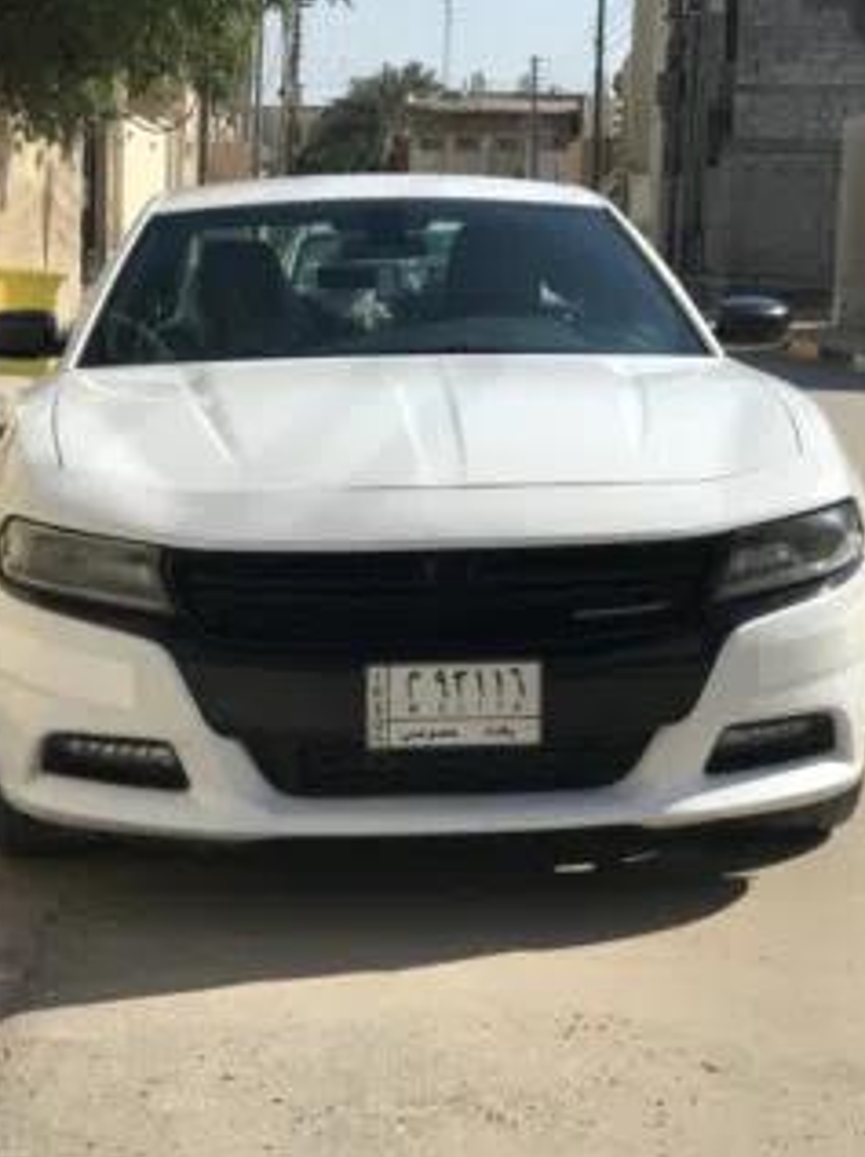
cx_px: 372
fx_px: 2404
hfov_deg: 20.4
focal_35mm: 72
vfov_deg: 27.1
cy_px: 551
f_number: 2.8
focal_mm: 6.6
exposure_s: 1/1212
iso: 20
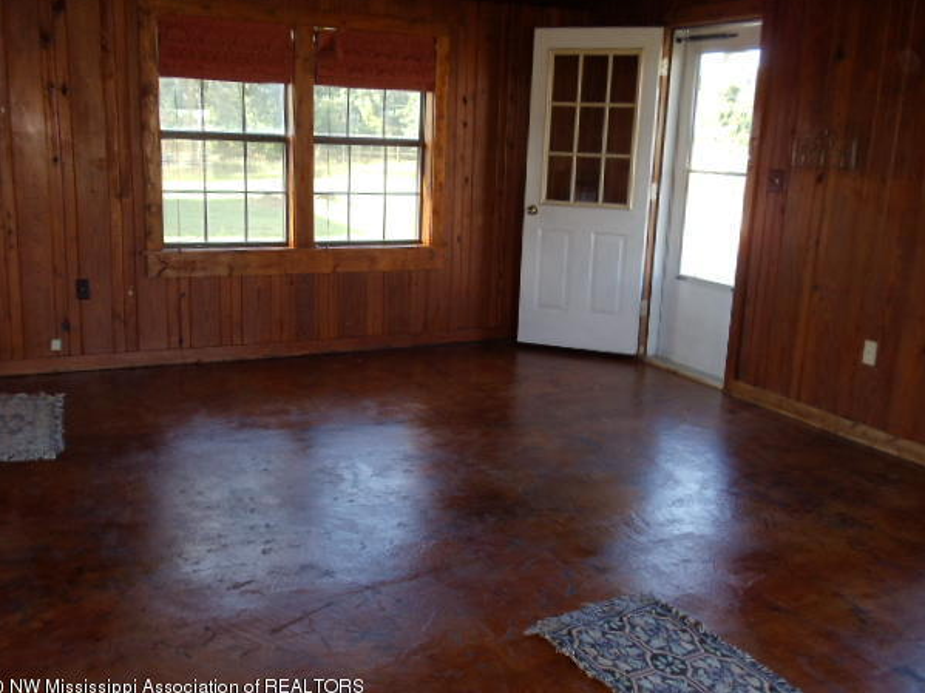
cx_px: 432
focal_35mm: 47
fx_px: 1256
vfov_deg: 30.9
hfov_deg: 40.4
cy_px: 347
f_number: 3.5
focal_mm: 6
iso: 100
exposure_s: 1/30
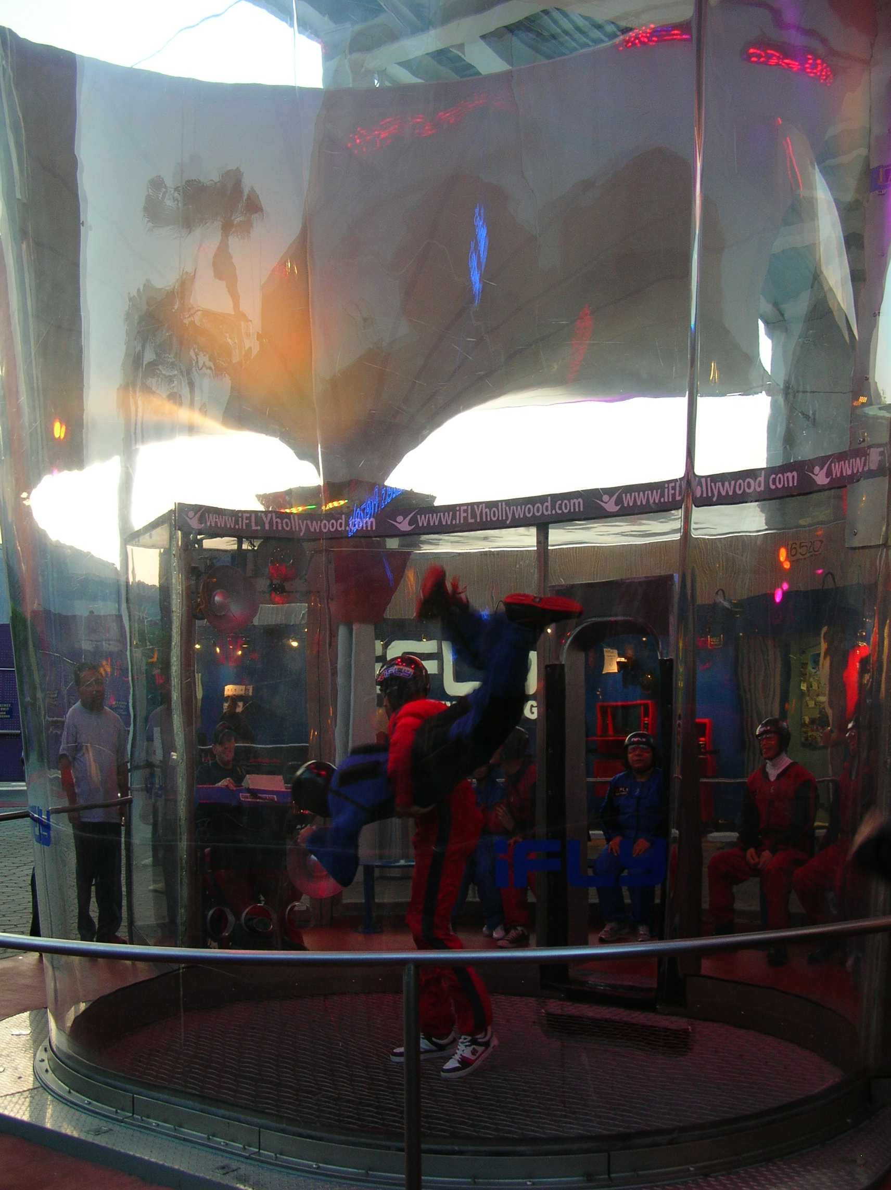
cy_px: 595
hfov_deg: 39.6
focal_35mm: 36
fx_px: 1237
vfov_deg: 51.4
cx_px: 446
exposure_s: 1/41.5
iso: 50
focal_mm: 6
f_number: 2.7
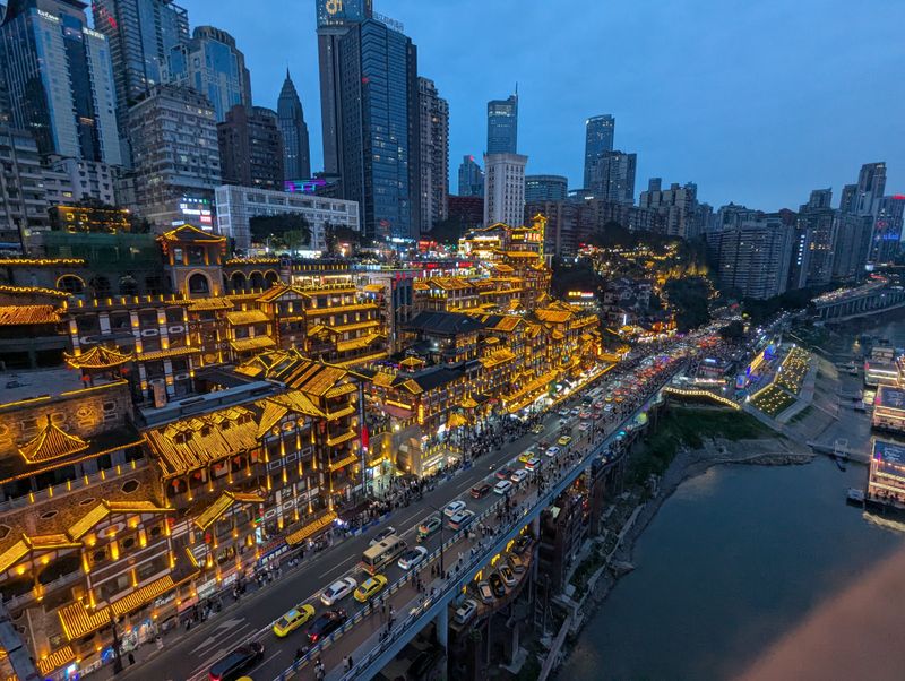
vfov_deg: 78.2
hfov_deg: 94.4
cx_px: 452
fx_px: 419
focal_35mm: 16
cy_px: 340
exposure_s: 1/100
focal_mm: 2.35
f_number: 2.2
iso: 230
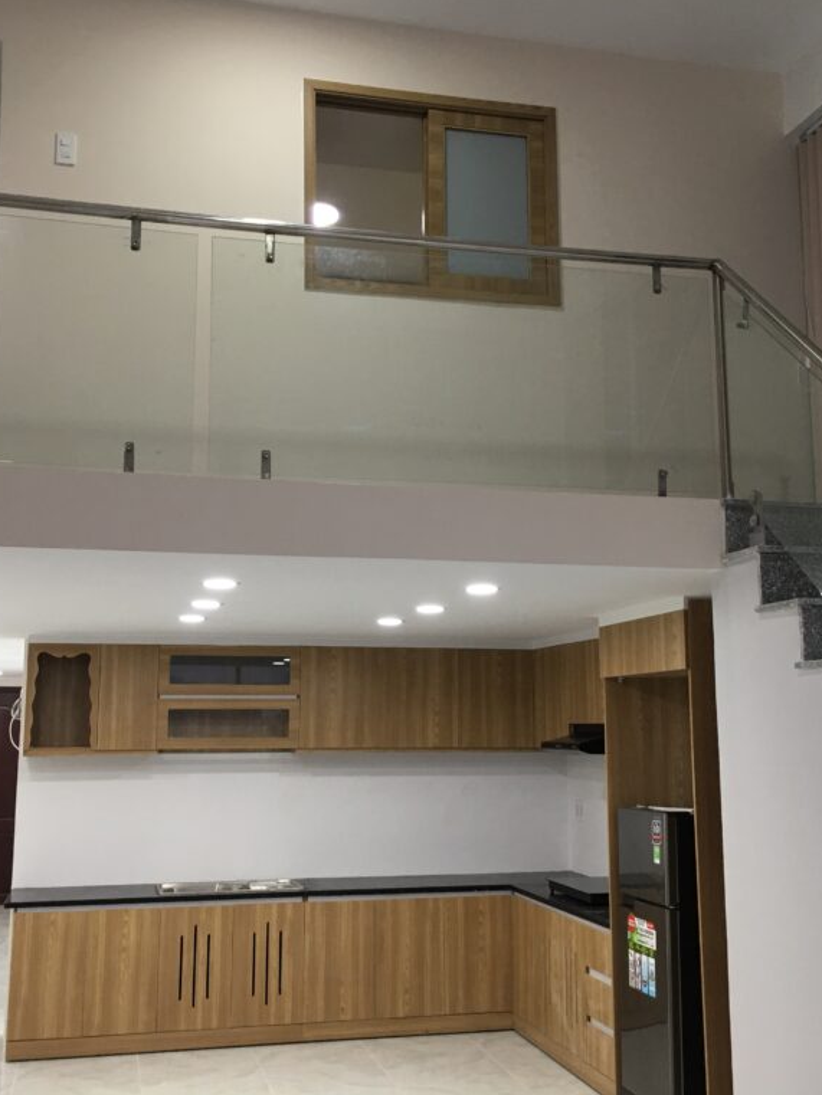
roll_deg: -0.1
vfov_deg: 47.9
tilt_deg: +9.3
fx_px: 1234
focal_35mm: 39
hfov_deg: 36.8
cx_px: 417
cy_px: 544
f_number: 2.2
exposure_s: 1/17
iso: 40
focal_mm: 4.15
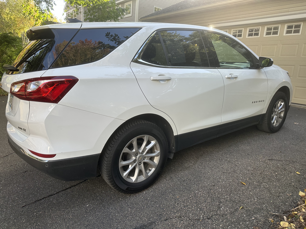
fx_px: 212
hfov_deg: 71.6
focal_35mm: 24
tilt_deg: -12.3
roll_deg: -4.2
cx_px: 153
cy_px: 114
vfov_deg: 56.8
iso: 80
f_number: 1.78
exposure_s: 1/501
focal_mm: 6.86
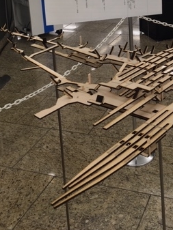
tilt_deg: -17.4
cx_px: 145
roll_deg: -0.8
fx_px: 366
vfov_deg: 32.8
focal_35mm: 55
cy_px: 16
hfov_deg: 26.0
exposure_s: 1/60
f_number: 2.2
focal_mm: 4.15
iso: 32
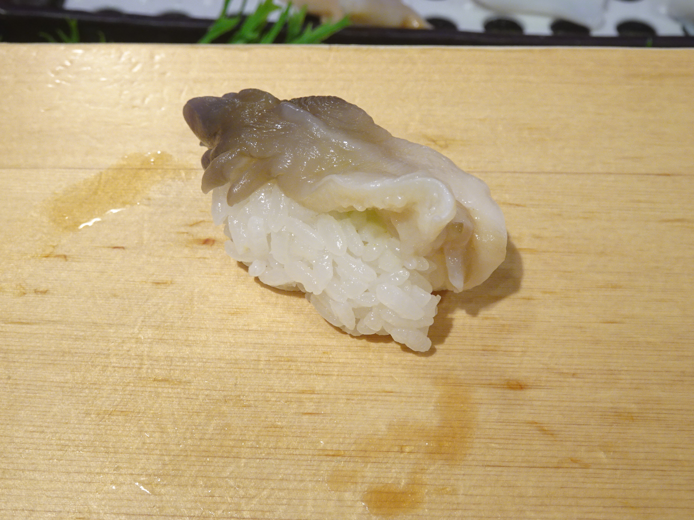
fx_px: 1083
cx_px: 347
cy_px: 260
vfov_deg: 27.0
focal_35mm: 54
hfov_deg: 35.5
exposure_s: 1/40
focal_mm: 8.64
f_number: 4.5
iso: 200
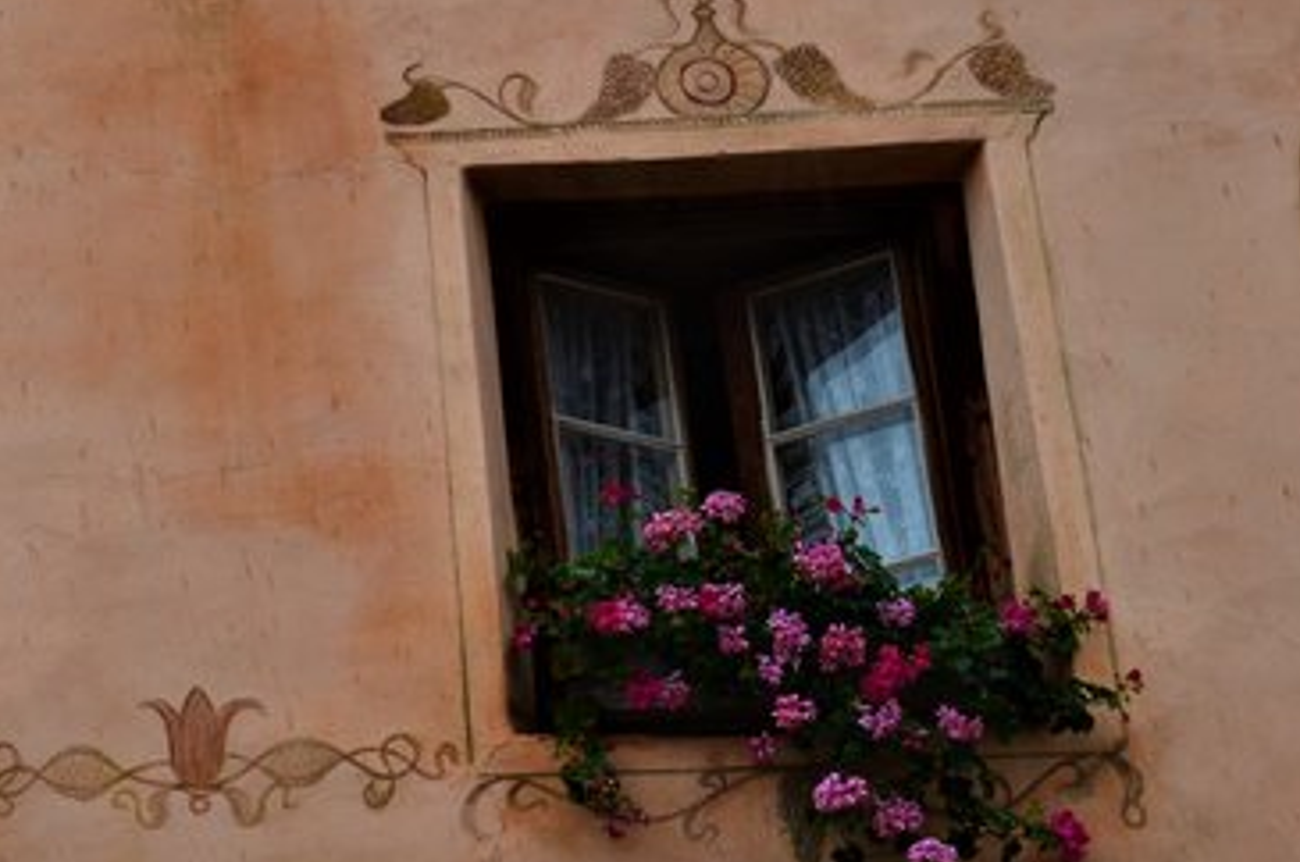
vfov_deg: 9.9
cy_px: 71
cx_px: -68
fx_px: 4975
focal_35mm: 138
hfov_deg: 14.6
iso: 320
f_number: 10
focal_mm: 42
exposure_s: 1/200
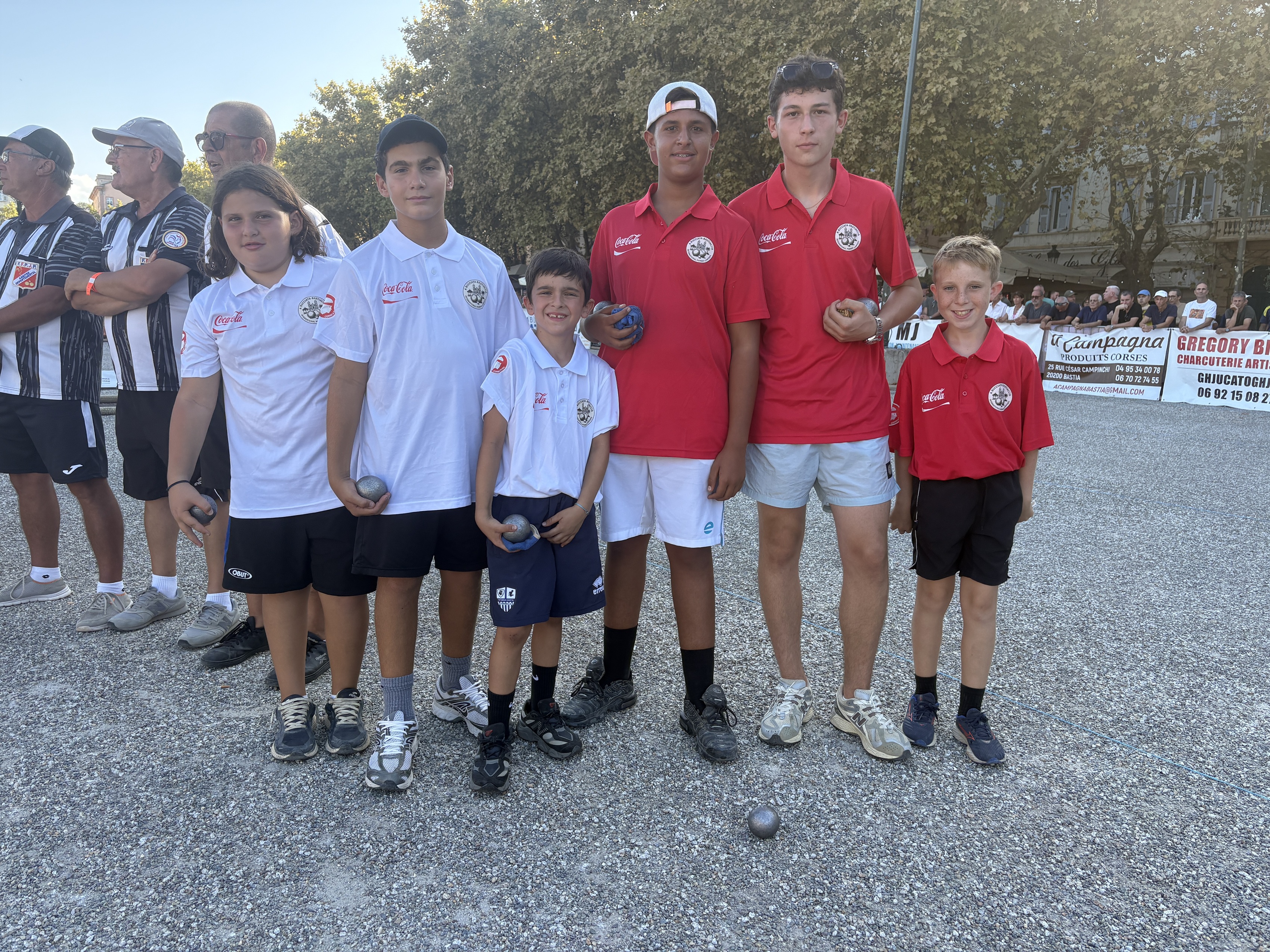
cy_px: 476
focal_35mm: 26
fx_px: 954
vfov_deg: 53.1
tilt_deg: -8.6
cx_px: 635
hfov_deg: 67.3
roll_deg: -1.7
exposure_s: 1/716
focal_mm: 5.96
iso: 64
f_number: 1.6
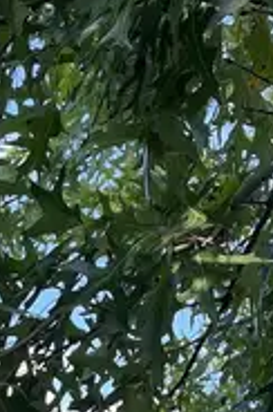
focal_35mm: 108
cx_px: -181
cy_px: 335
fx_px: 1233
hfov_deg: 11.9
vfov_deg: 18.8
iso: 50
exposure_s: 1/343
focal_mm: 5.1
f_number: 1.6
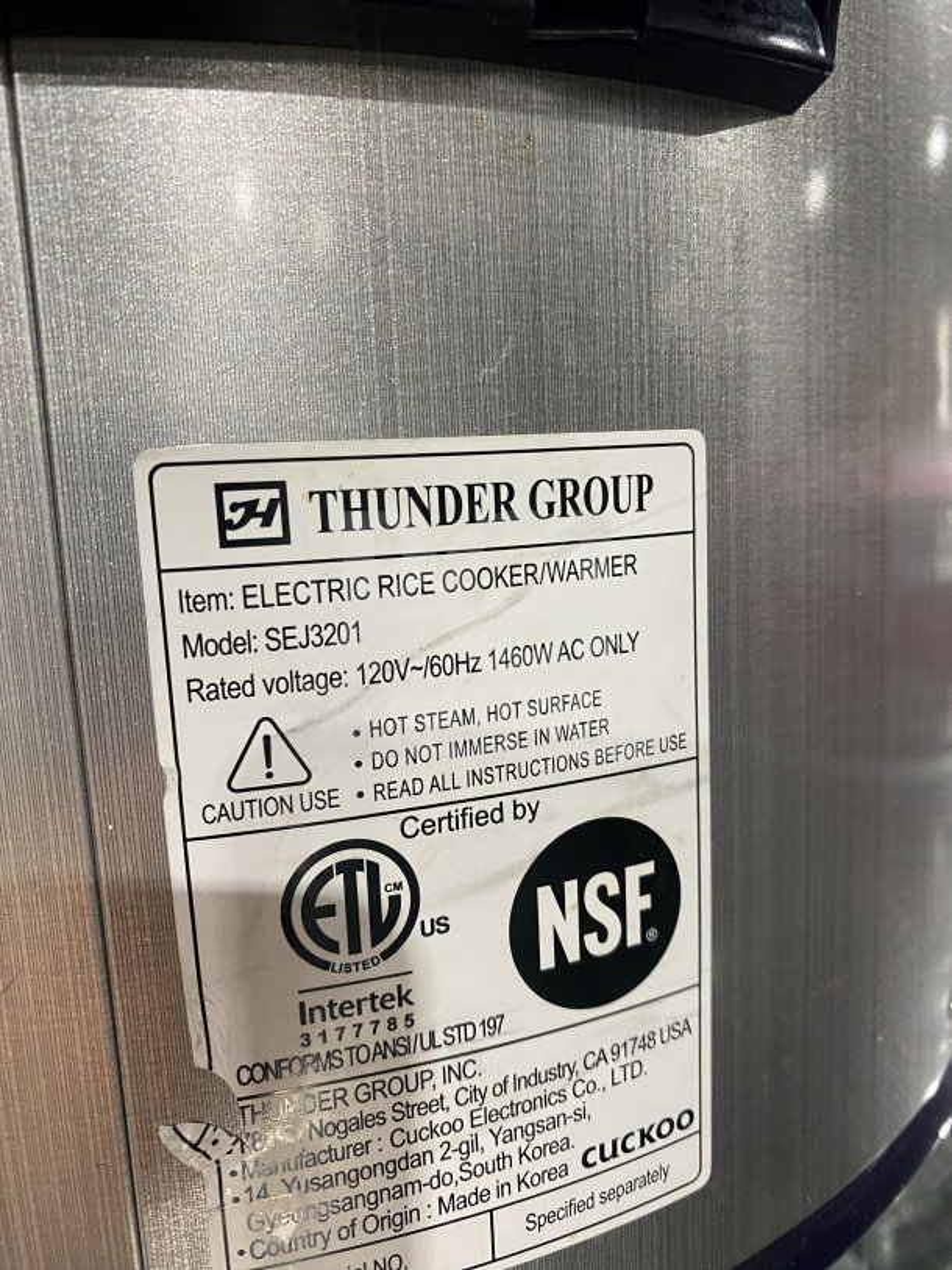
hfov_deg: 54.9
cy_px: 635
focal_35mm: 25
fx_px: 916
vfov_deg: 69.4
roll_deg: +4.3
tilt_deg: -11.2
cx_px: 476
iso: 250
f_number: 1.8
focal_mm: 4.25
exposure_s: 1/60
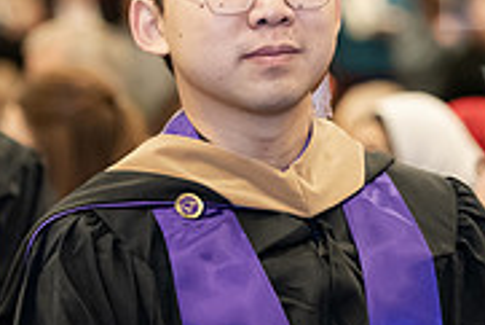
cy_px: 130
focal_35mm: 336
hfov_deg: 6.1
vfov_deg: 4.1
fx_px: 4530
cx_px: 359
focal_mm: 105
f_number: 3.2
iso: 2000
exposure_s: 1/200
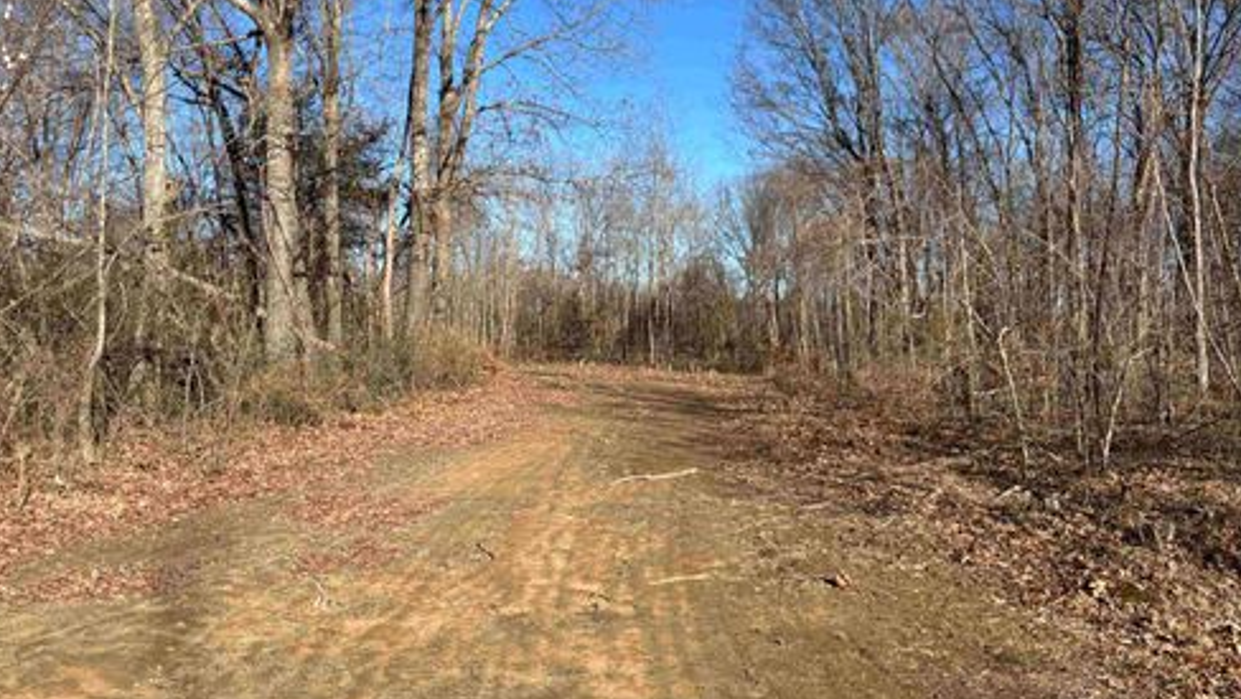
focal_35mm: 29
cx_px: 618
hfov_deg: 66.0
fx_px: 955
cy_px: 309
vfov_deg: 40.2
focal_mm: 5.96
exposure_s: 1/2342
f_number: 1.6
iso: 50
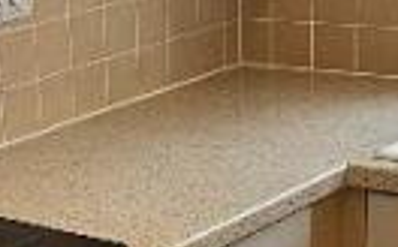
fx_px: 1159
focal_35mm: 107
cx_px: 15
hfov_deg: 19.0
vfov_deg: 11.9
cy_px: 286
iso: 100
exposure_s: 1/60
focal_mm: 2.2
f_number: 2.2
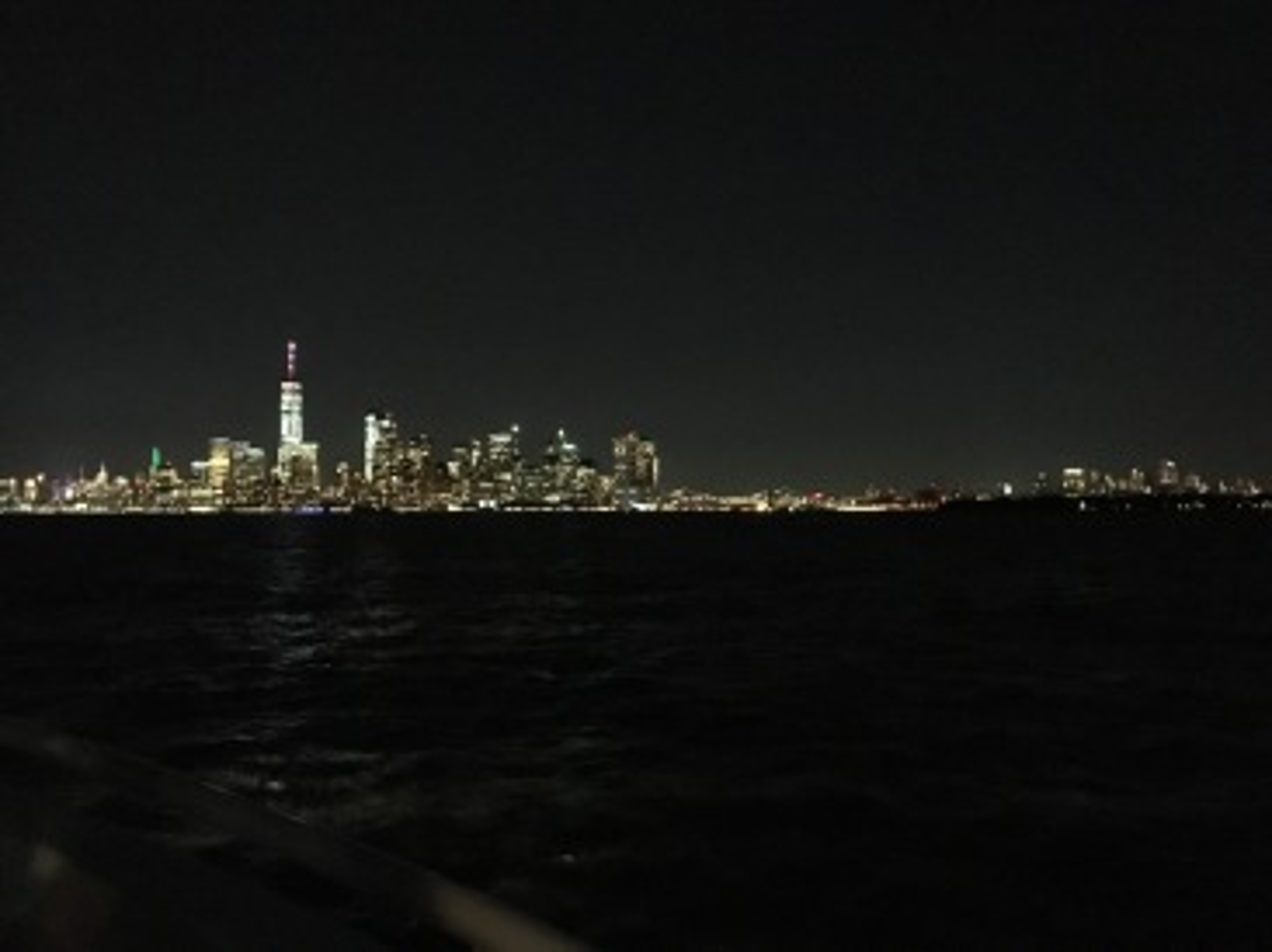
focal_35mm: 29
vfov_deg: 48.2
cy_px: 476
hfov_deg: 61.7
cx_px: 636
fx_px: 1065
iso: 2000
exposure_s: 1/15
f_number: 2.2
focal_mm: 4.15
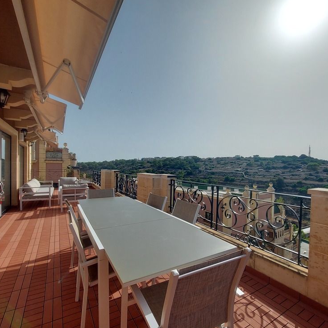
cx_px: 160
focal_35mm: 16
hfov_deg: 87.4
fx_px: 172
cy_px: 168
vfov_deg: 87.4
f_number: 2.2
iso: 50
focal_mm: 1.74
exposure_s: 1/3202
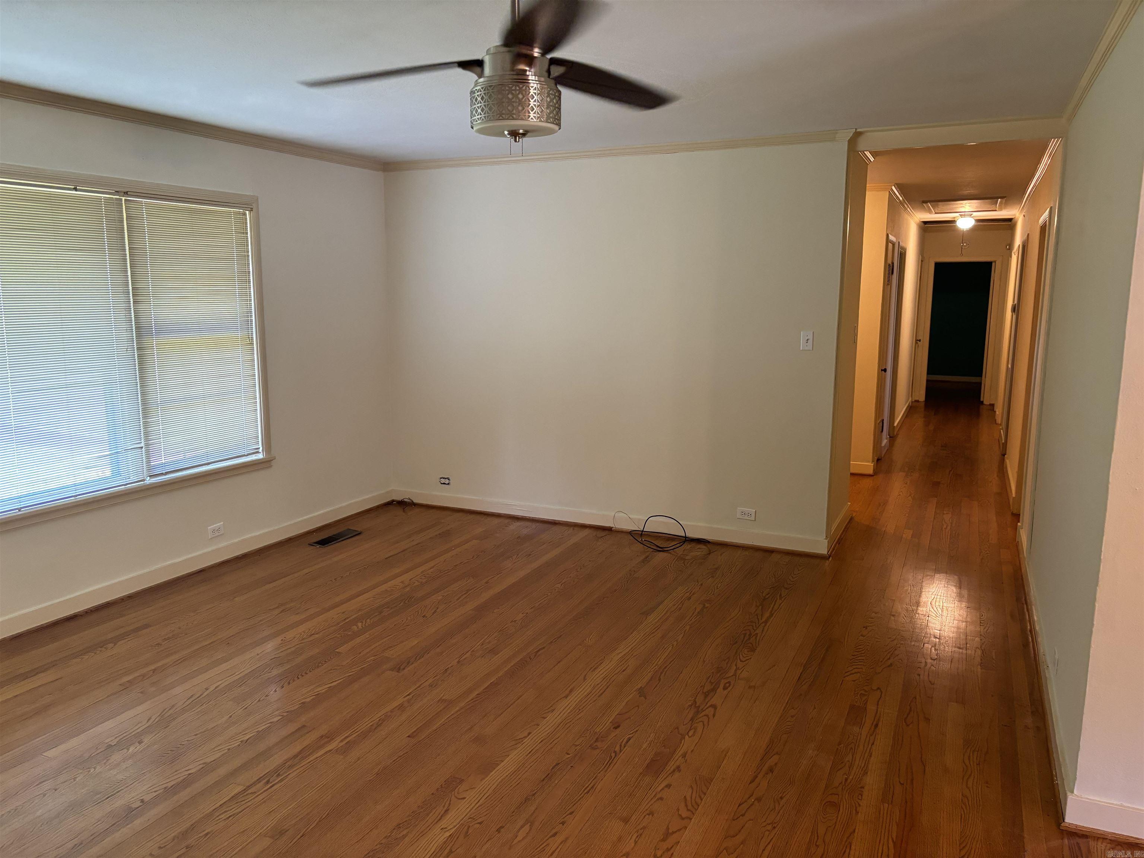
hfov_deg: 67.3
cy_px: 429
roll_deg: -0.2
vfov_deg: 53.1
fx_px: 859
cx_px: 572
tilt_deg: -8.8
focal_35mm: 26
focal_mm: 5.96
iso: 320
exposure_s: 1/60
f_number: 1.6
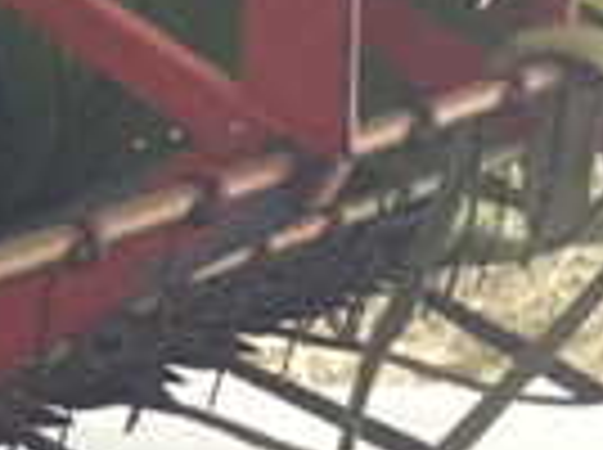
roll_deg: +0.7
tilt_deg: -23.0
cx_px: -670
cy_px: 477
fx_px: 2417
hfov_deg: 12.3
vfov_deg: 10.5
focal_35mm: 139
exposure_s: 1/17
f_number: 2.2
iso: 320
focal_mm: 4.15
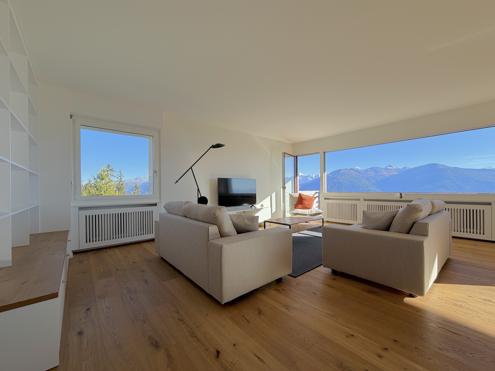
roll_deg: +0.9
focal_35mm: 14
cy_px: 186
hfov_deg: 102.1
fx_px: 200
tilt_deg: +0.7
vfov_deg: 85.7
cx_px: 248
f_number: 2.2
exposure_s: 1/251
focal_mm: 2.22
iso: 25
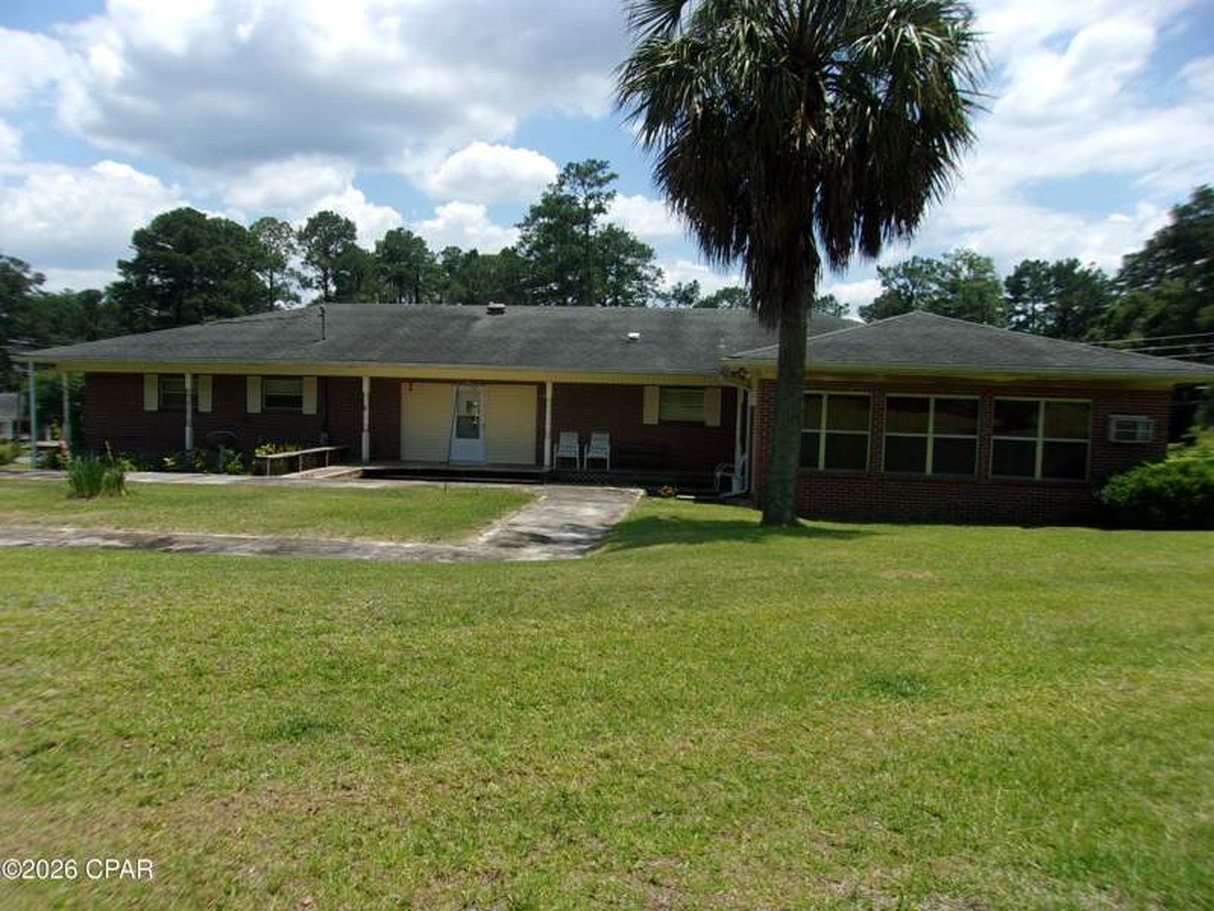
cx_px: 607
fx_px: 947
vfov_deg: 51.4
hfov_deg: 65.3
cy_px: 456
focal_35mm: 27
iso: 80
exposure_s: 1/120
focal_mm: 4.9
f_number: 10.4
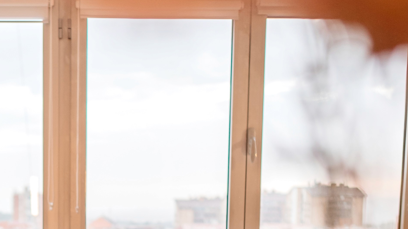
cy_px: 350
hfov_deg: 26.0
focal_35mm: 80
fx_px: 866
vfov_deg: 14.1
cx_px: 73
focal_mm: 24
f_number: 1.4
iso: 200
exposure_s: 1/125
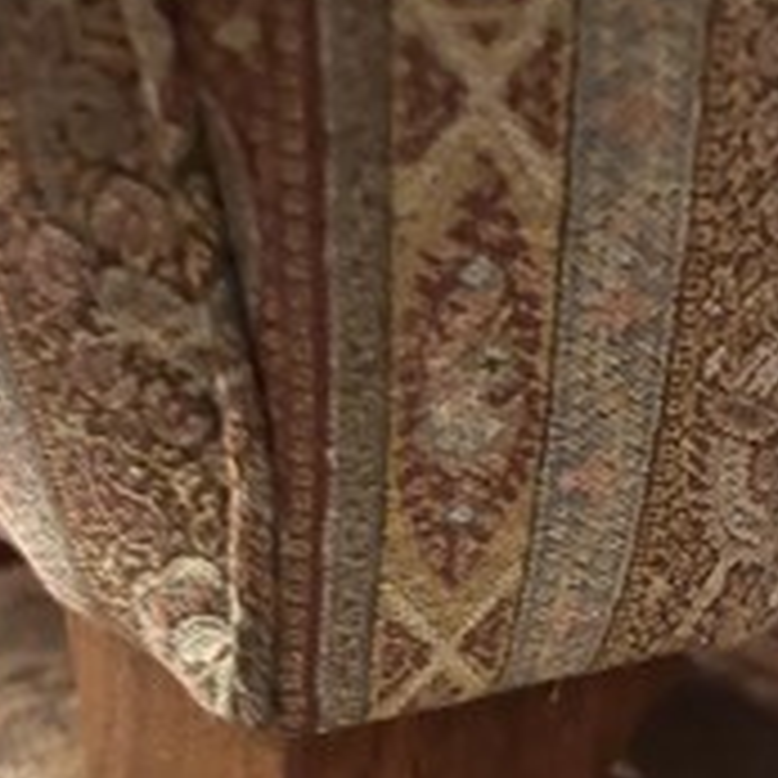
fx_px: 1348
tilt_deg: -31.9
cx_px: 324
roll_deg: +1.6
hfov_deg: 32.1
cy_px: 832
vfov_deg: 29.4
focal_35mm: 53
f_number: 1.6
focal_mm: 5.1
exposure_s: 1/13
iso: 640
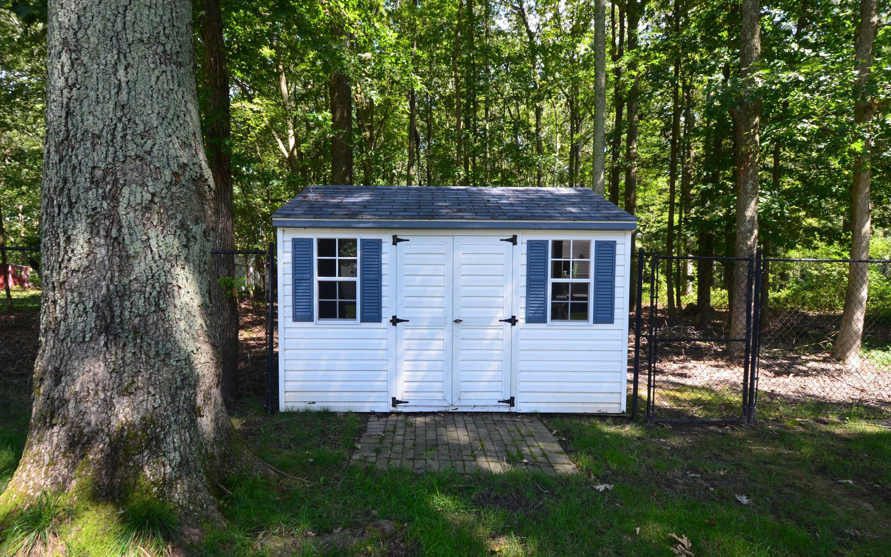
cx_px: 432
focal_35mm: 16
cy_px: 294
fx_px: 388
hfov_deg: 97.8
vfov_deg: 71.2
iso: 400
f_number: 8
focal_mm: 10
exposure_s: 1/80
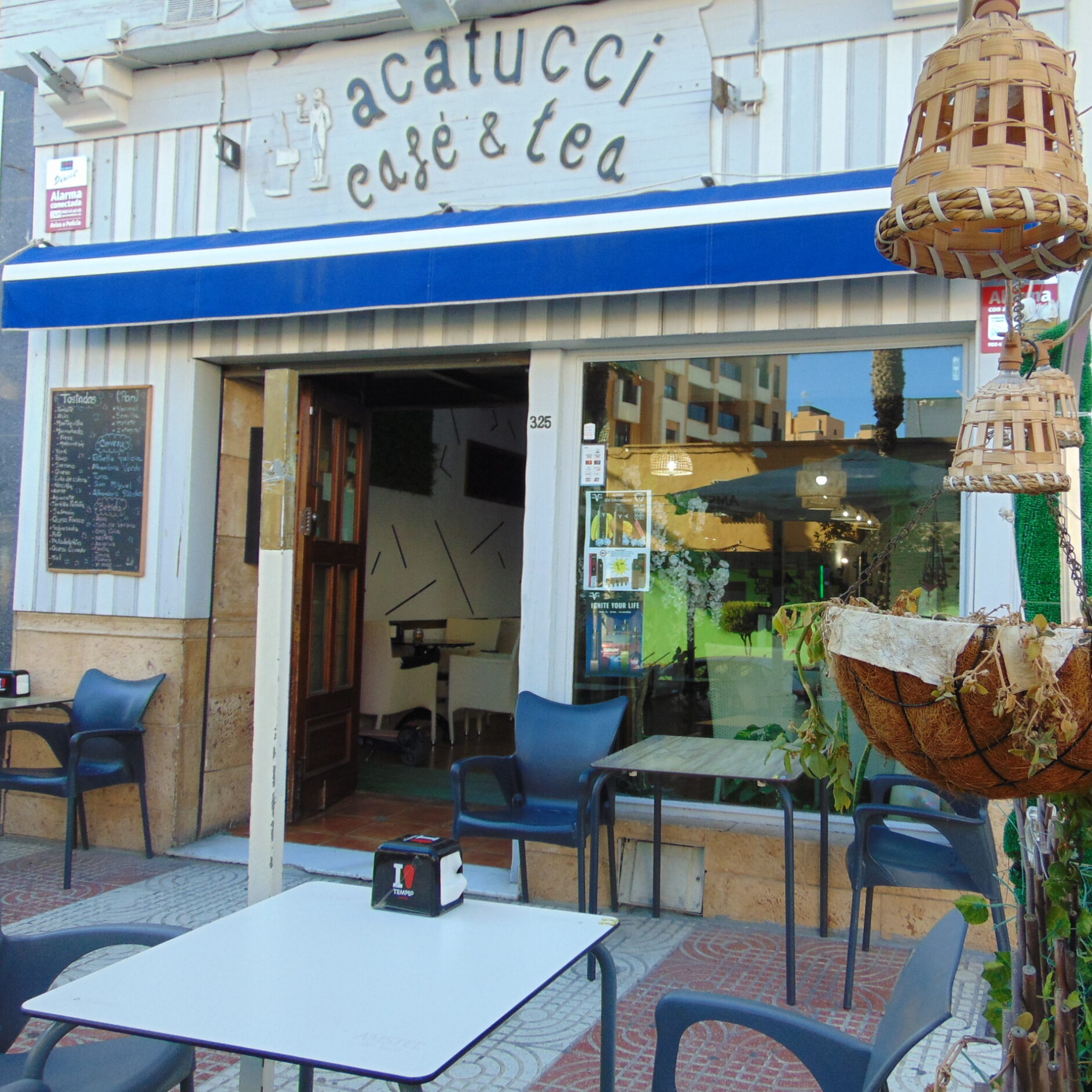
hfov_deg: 53.4
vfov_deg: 54.0
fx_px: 1071
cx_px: 686
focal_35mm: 30
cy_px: 553
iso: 80
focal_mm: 4.5
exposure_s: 1/125
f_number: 3
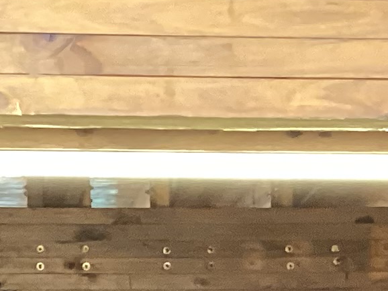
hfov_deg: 11.3
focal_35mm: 175
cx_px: 269
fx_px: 1962
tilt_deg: -8.0
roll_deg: +2.5
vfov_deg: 7.6
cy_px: 802
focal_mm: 3.3
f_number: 2.4
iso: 160
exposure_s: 1/60
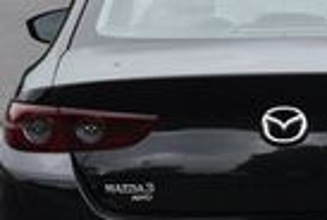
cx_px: 306
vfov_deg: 6.2
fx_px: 2039
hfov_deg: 9.1
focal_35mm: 224
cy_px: 13
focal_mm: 32
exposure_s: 1/250
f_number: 5.6
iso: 400
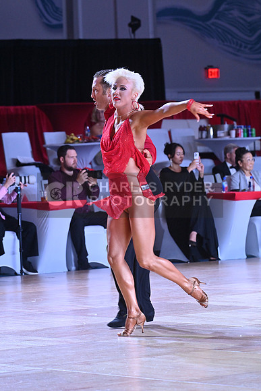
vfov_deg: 10.3
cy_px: 196
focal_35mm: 200
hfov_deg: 6.9
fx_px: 2174
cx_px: 130
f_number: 8
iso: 4000
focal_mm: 200
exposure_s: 1/400
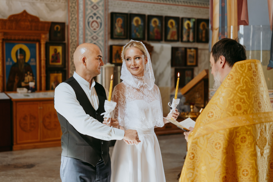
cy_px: 91
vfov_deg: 19.5
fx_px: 531
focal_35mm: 70
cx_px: 136
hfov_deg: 28.8
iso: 400
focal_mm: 70
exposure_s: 1/125
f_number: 2.8
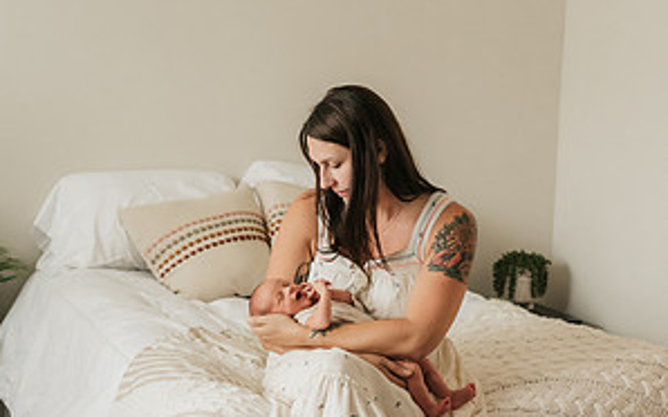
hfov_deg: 26.8
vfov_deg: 16.9
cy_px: 269
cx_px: 334
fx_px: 1401
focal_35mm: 77
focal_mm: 50
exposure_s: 1/500
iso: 1600
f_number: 2.8
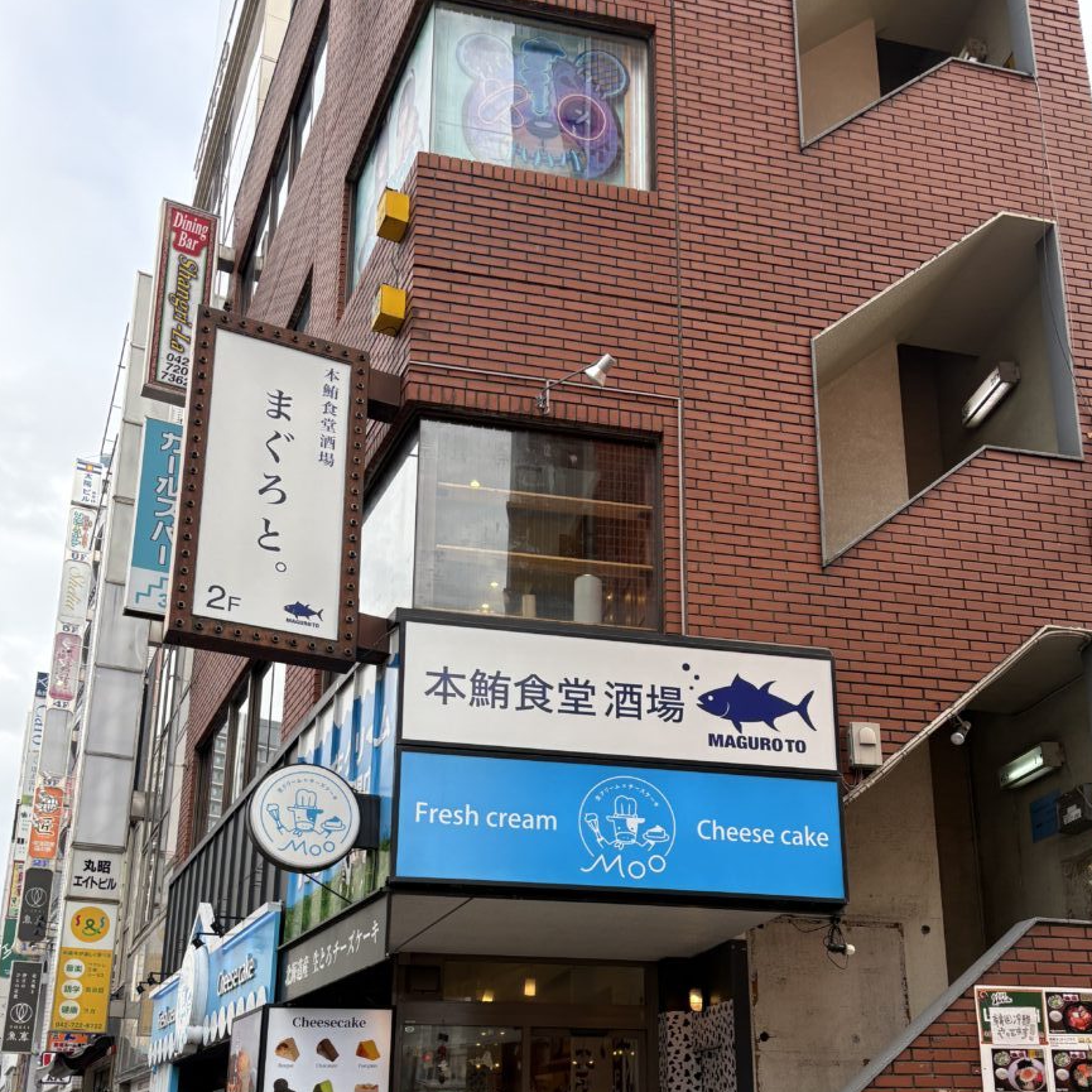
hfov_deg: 48.4
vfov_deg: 47.1
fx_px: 1213
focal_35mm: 34
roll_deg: +1.6
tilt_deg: +15.4
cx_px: 577
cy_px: 783
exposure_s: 1/756
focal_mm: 5.96
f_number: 1.6
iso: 64
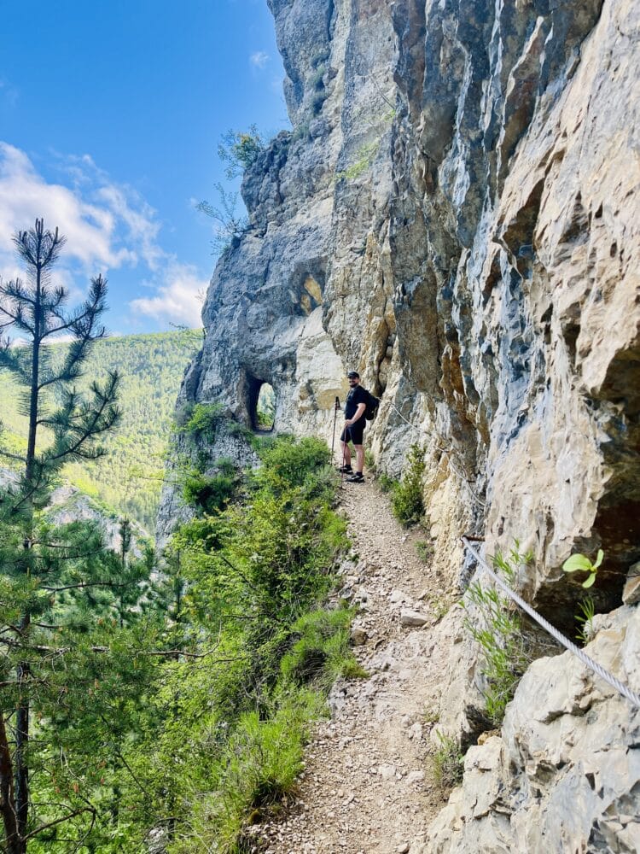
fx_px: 641
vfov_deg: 67.3
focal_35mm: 26
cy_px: 427
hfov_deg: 53.1
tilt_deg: +1.5
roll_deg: -3.6
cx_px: 320
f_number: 1.6
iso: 50
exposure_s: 1/649
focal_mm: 5.1
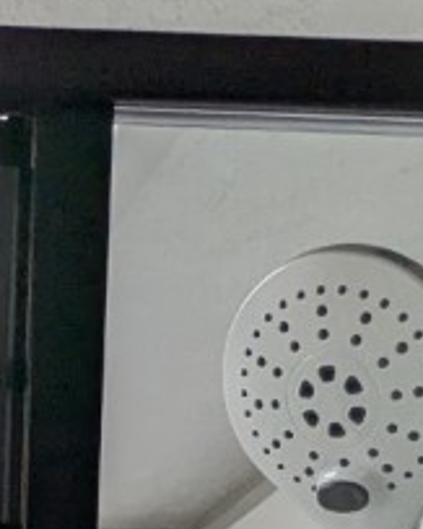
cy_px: 1304
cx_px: -518
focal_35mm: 107
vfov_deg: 13.1
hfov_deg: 12.1
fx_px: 1676
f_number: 2.2
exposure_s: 1/199
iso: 55
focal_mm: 2.35
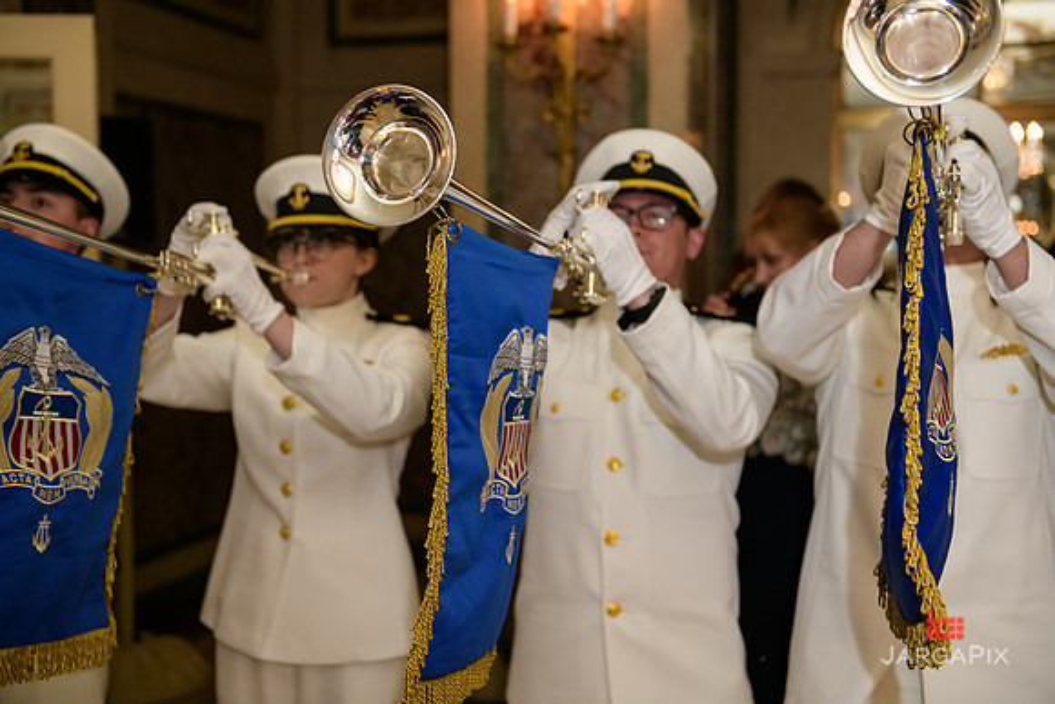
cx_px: 528
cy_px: 352
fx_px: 1407
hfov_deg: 41.1
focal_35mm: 48
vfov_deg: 28.1
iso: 1000
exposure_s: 1/125
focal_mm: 48
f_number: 3.2
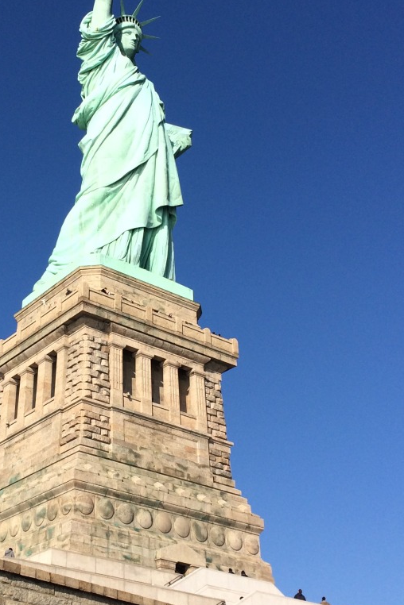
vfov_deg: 36.8
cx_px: 105
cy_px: 254
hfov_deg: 24.8
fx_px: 909
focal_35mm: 54
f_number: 2.2
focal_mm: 4.15
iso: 32
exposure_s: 1/2740
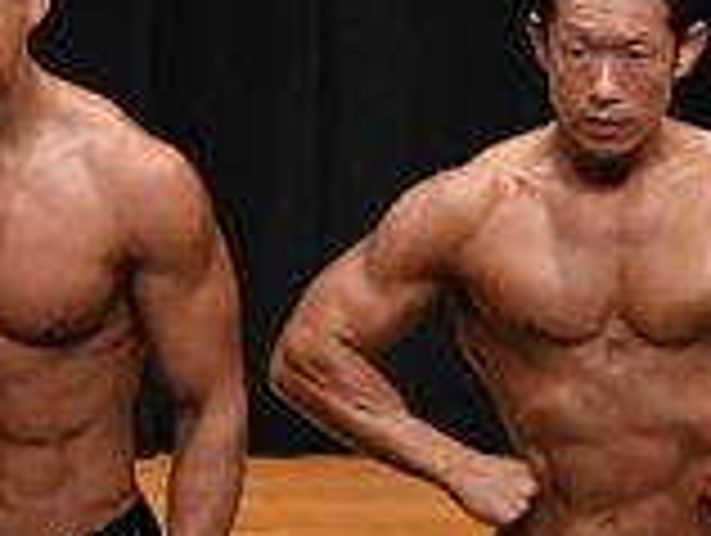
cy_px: 640
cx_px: 16
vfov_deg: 1.8
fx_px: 16848
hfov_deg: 2.4
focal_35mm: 819
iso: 4000
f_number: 5.6
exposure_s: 1/400
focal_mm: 116
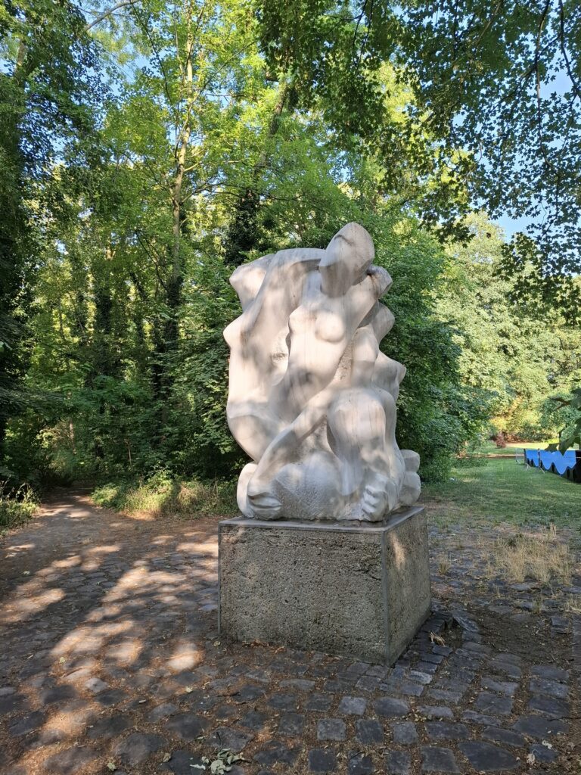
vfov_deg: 73.9
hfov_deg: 58.9
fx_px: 515
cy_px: 388
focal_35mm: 23
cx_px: 290
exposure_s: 1/301
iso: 50
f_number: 1.8
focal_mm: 5.54
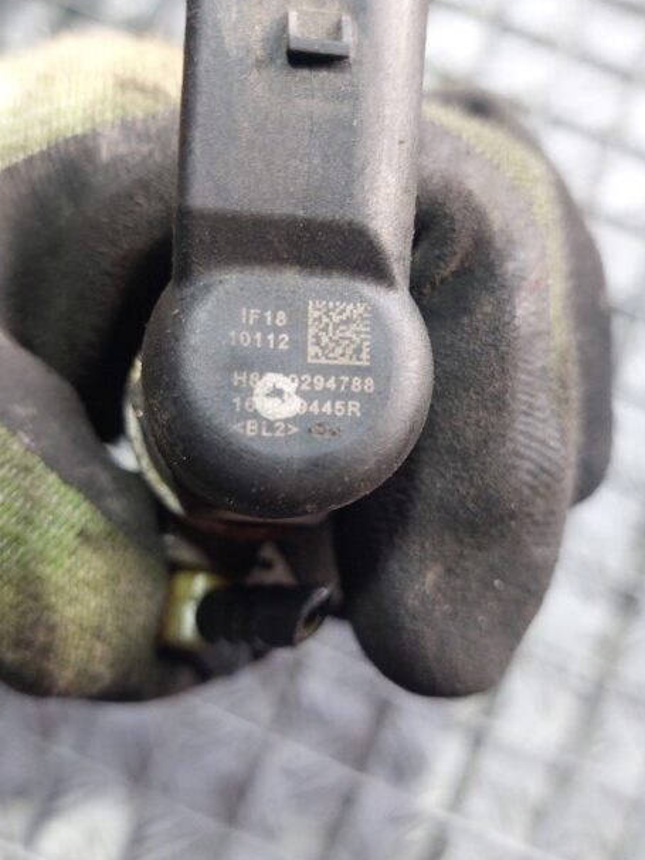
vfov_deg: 55.3
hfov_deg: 43.0
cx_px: 323
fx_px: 819
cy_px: 433
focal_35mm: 33
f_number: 1.8
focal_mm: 5.23
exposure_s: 1/50
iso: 200
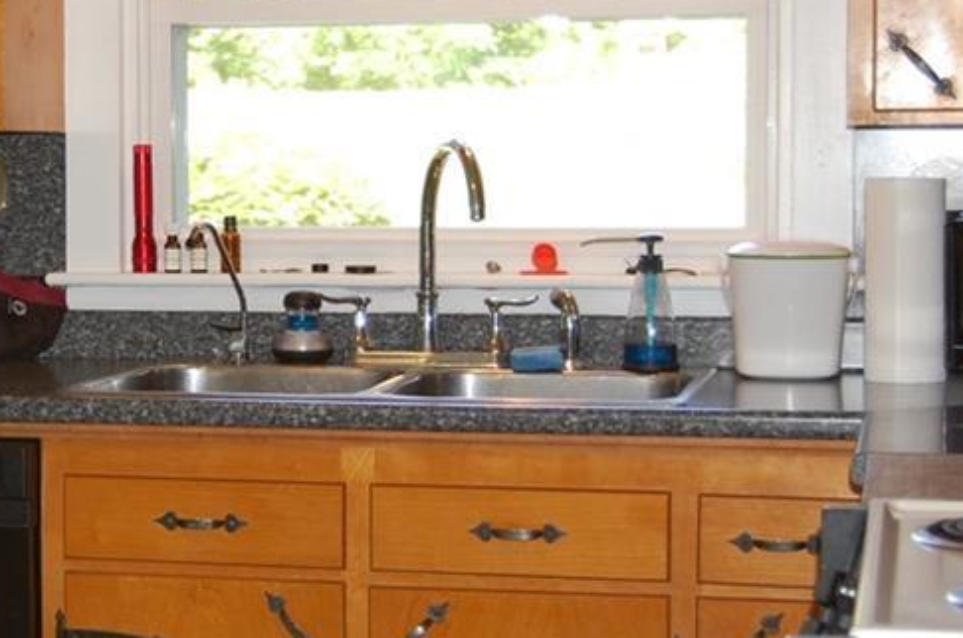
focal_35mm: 98
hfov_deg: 20.6
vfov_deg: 13.9
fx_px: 2618
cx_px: 164
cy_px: 281
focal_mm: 31
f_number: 4.5
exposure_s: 1/60
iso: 400
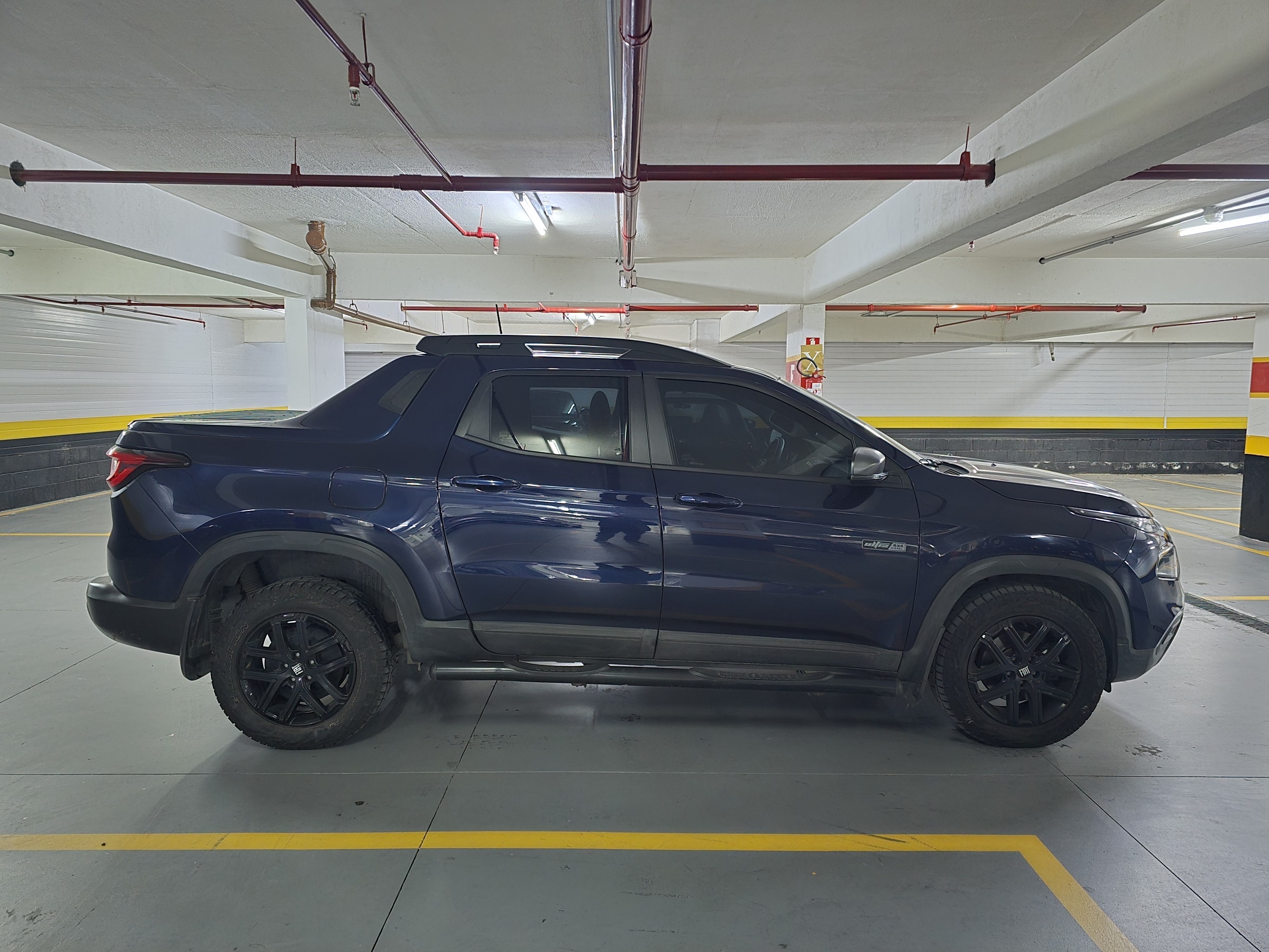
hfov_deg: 73.9
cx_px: 634
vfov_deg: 58.9
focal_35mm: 23
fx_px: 843
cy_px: 476
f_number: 1.7
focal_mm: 6.3
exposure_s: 1/17.2
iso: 2000
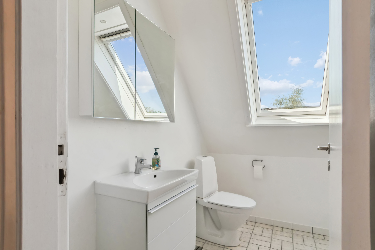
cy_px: 125
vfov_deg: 67.4
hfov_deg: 90.0
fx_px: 187
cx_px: 188
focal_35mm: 18
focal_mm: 12
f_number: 10
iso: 200
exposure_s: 1/125
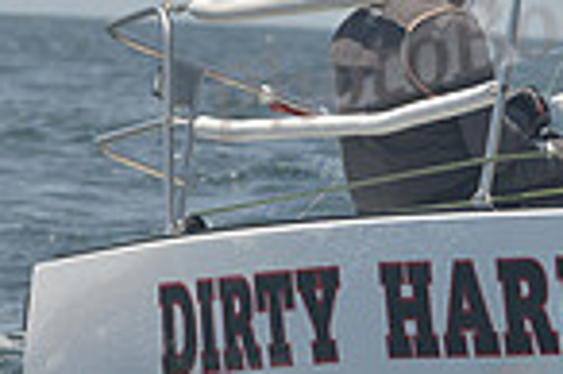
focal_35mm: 955
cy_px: 191
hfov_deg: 2.2
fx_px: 14918
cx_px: 952
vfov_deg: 1.4
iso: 280
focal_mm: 240
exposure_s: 1/800
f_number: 10
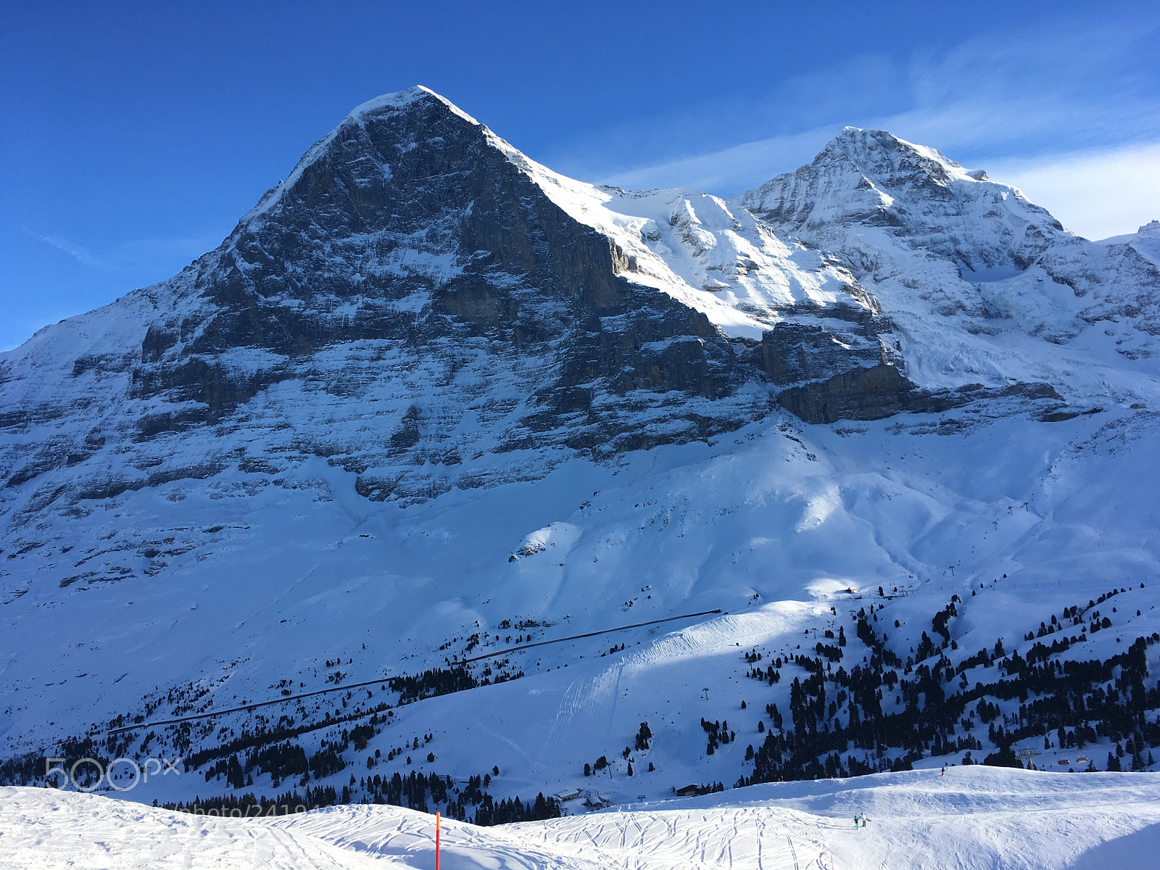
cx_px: 580
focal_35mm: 29
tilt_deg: +4.9
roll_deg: +3.3
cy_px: 435
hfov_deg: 61.7
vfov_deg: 48.2
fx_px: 972
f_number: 2.2
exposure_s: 1/962
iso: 25
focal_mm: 4.15
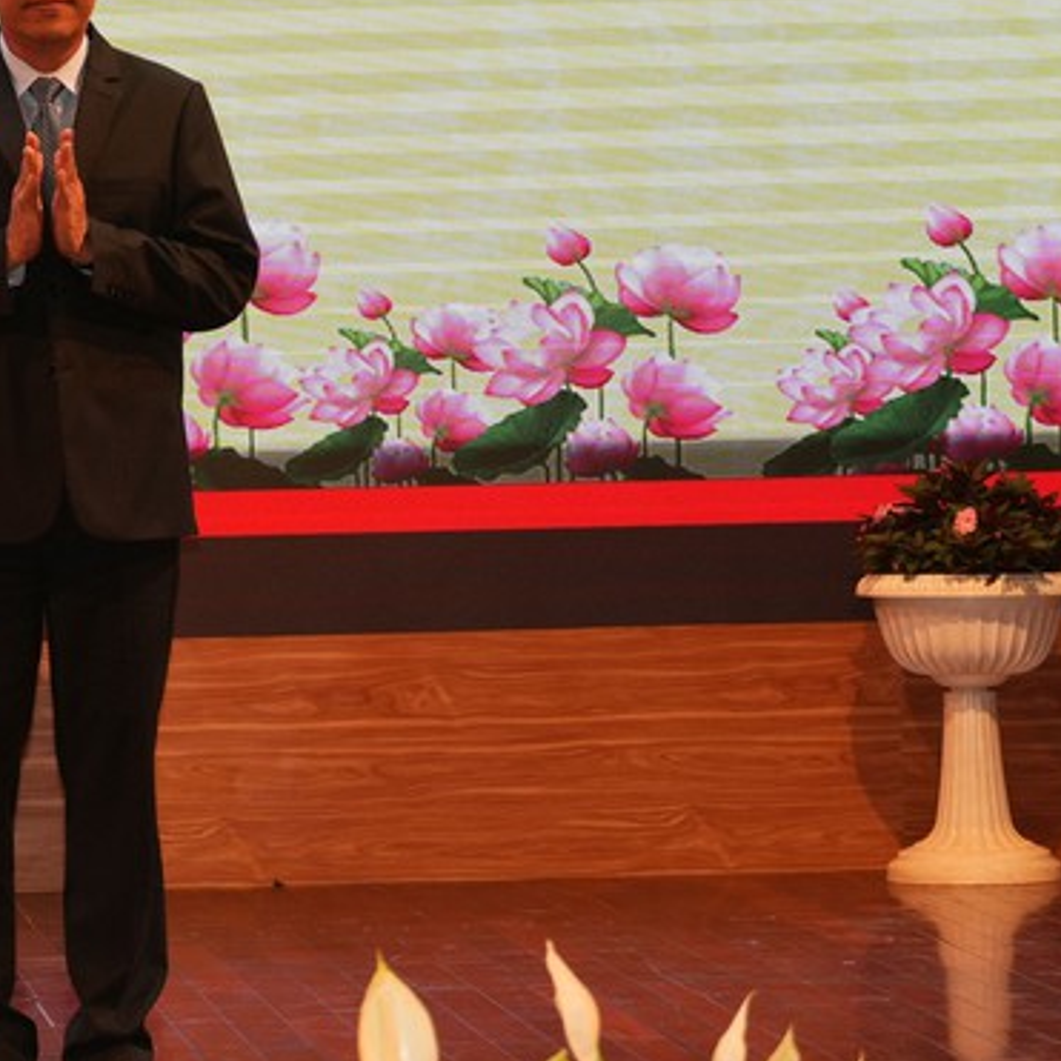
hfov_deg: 9.5
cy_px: 382
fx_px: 6316
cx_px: -129
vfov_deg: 9.6
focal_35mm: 182
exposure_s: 1/60
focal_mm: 53
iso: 320
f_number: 5.6
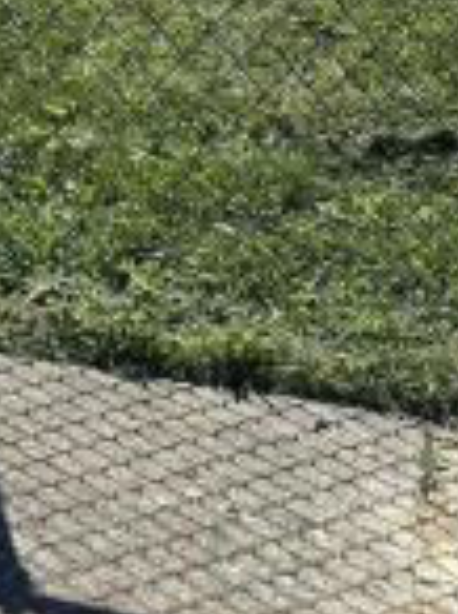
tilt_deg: -3.4
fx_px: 1946
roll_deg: +1.3
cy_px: -435
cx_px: -248
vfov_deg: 15.7
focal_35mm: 110
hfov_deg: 12.7
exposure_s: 1/4184
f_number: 1.78
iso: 80
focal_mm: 6.86
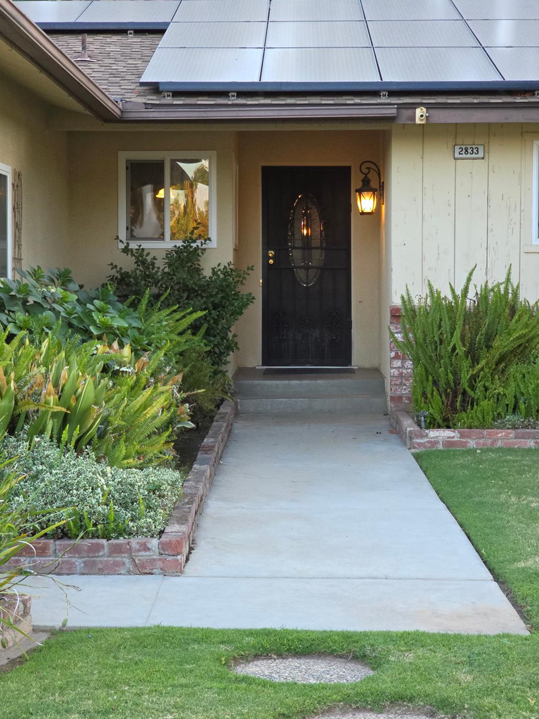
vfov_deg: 25.7
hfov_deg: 19.4
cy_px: 389
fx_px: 1578
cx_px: 261
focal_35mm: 76
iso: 64
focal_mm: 7.9
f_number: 2.4
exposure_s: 1/60
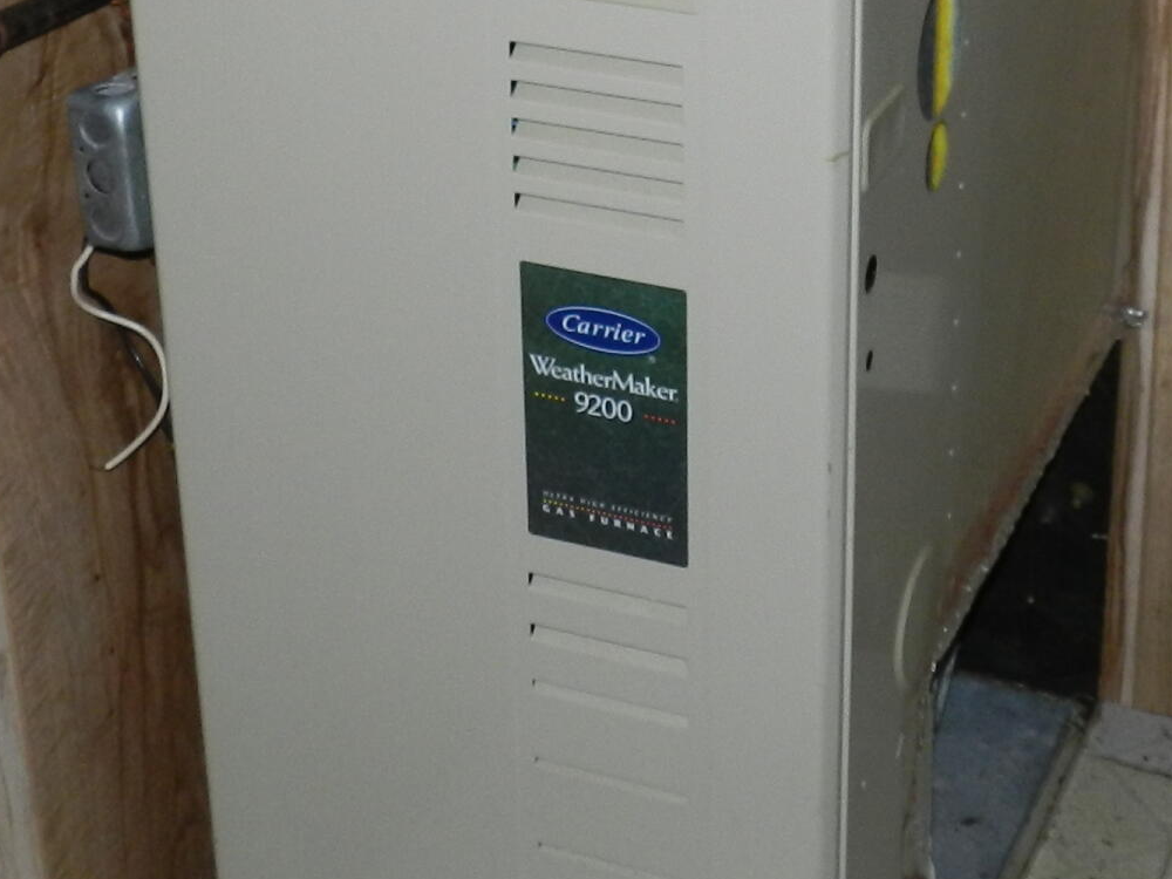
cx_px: 806
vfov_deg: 20.9
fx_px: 2336
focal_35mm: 69
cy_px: 96
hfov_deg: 27.9
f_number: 3.4
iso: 200
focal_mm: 4
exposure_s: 1/30
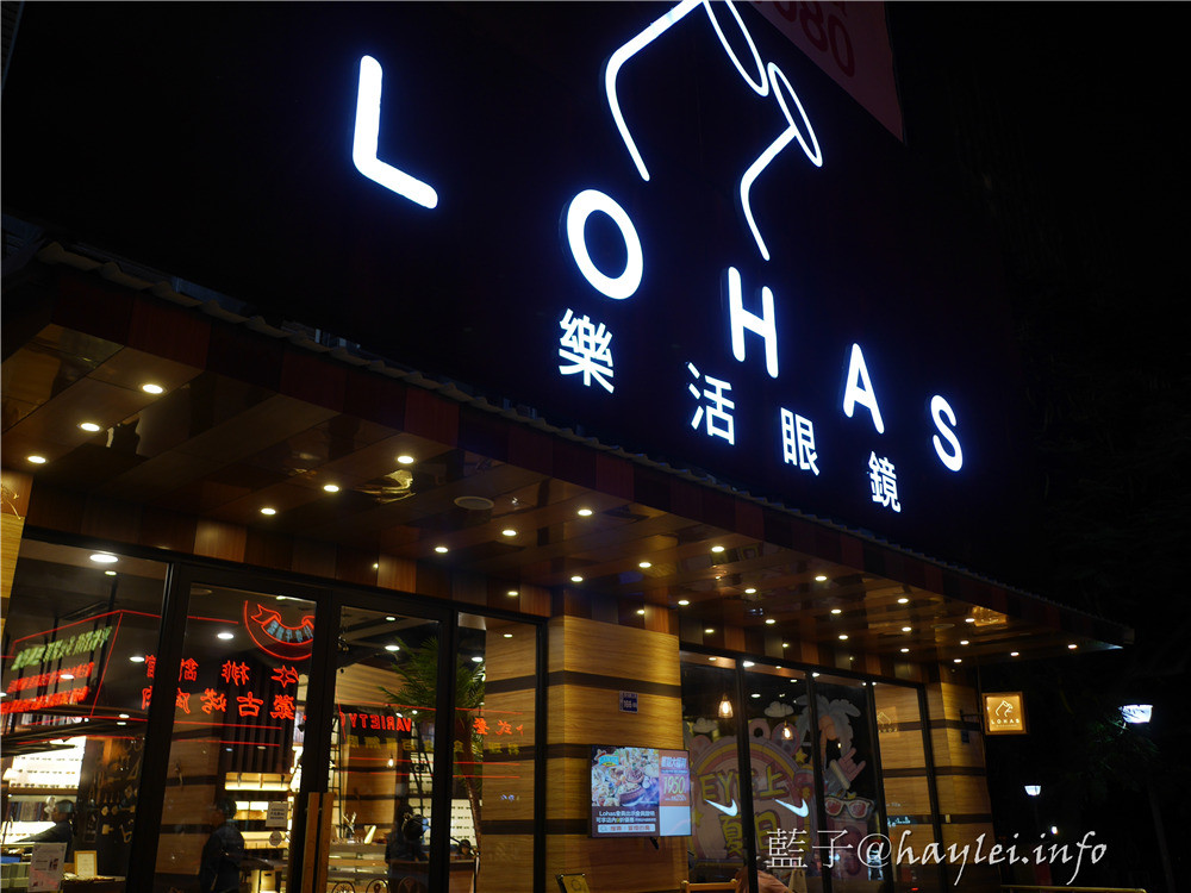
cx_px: 596
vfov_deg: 46.8
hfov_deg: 60.0
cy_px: 446
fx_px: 1032
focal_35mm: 30
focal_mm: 15
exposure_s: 1/80
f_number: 1.7
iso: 200
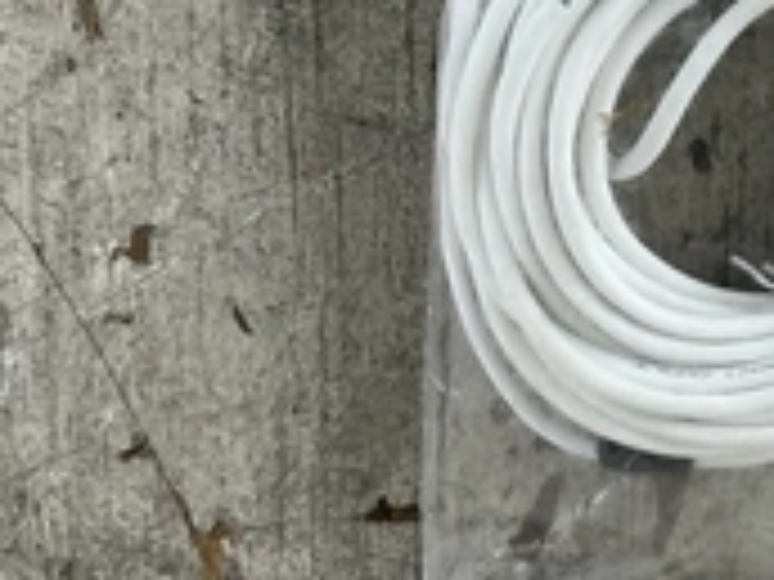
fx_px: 1453
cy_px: 261
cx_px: 724
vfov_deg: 22.6
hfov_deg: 28.4
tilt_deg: -71.9
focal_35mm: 65
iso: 20
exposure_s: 1/146
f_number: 1.8
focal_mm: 3
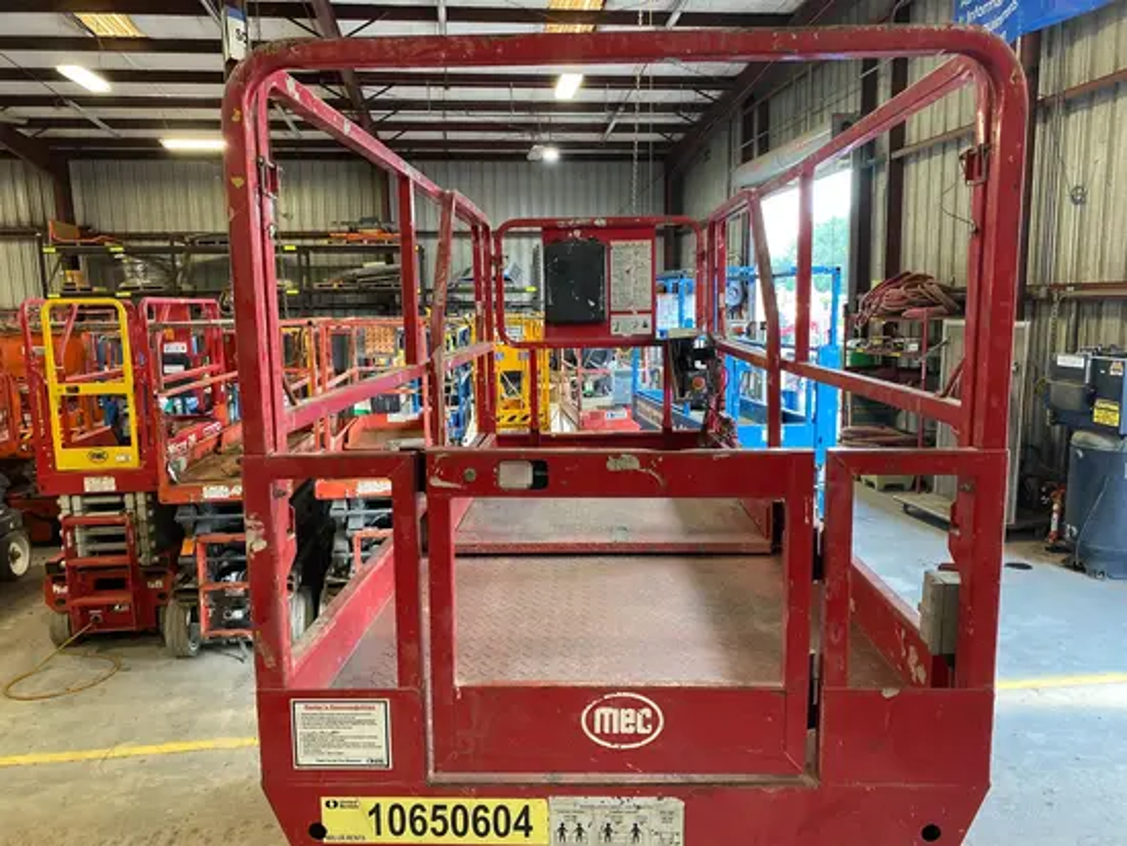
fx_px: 847
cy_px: 423
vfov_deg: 53.1
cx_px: 564
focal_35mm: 26
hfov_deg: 67.3
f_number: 1.8
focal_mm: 4.25
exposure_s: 1/60
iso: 320
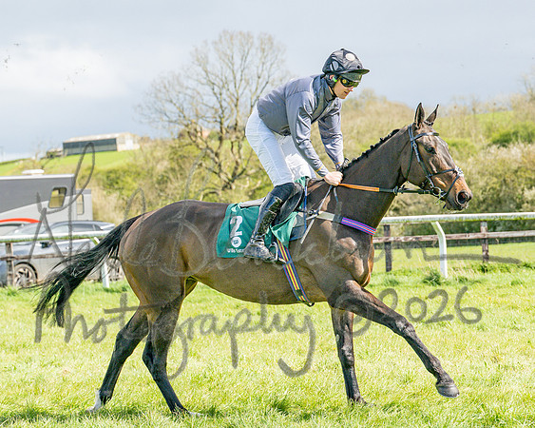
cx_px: 321
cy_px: 214
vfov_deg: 13.0
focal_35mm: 118
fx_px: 1873
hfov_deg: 16.2
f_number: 4
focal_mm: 70
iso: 200
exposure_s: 1/2500
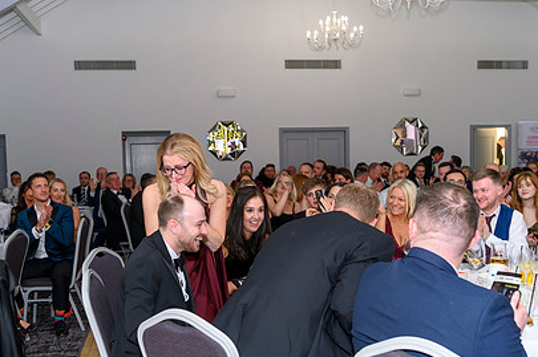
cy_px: 230
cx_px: 262
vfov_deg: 30.9
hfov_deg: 45.5
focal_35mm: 43
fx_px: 642
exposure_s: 1/125
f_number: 4
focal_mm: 30
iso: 4000
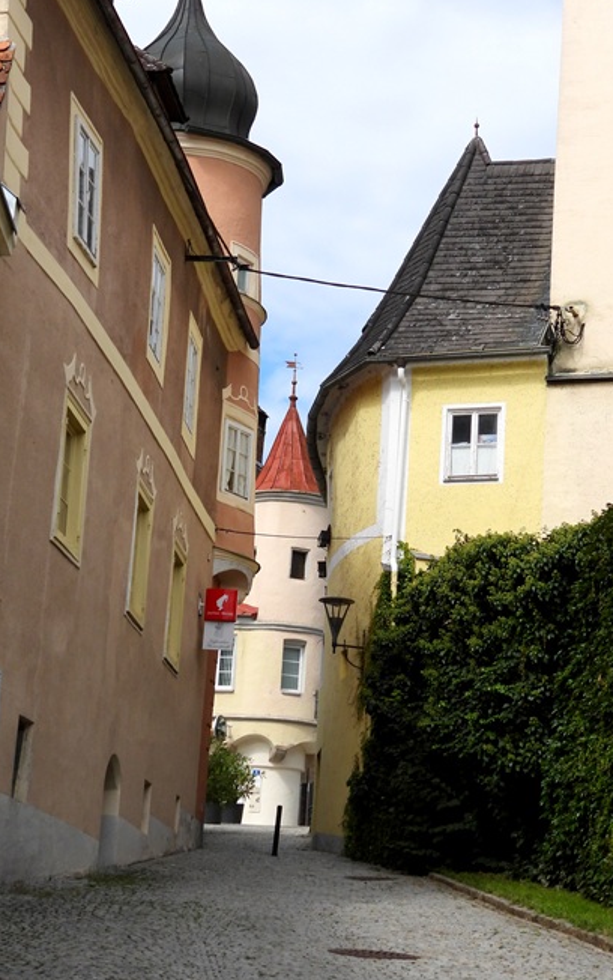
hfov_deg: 14.4
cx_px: 303
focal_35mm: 91
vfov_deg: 22.8
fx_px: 2430
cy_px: 514
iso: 100
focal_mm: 12.5
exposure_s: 1/1250
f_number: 3.5
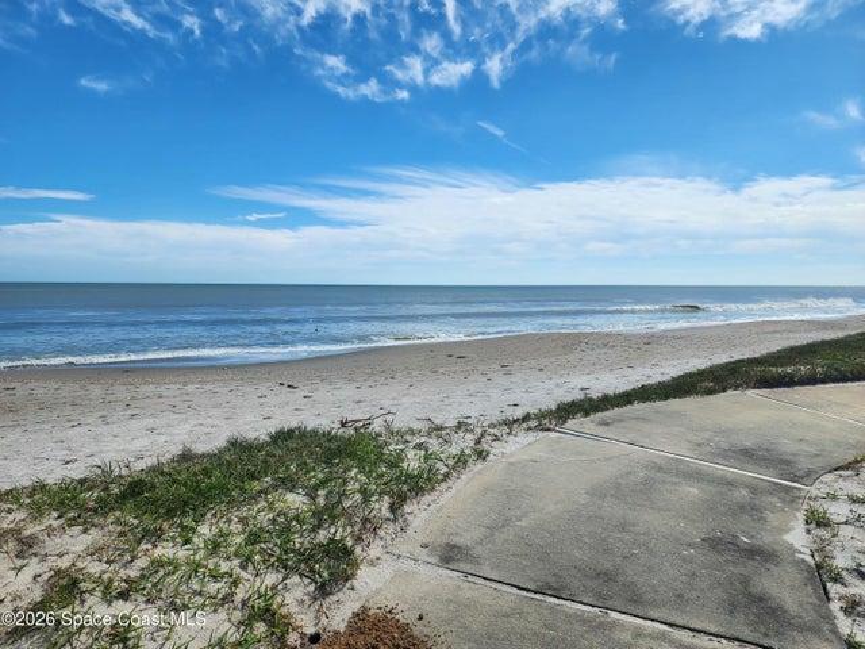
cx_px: 432
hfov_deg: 73.9
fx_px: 575
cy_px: 324
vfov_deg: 58.9
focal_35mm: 23
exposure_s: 1/1849
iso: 12
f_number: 1.8
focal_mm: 6.4
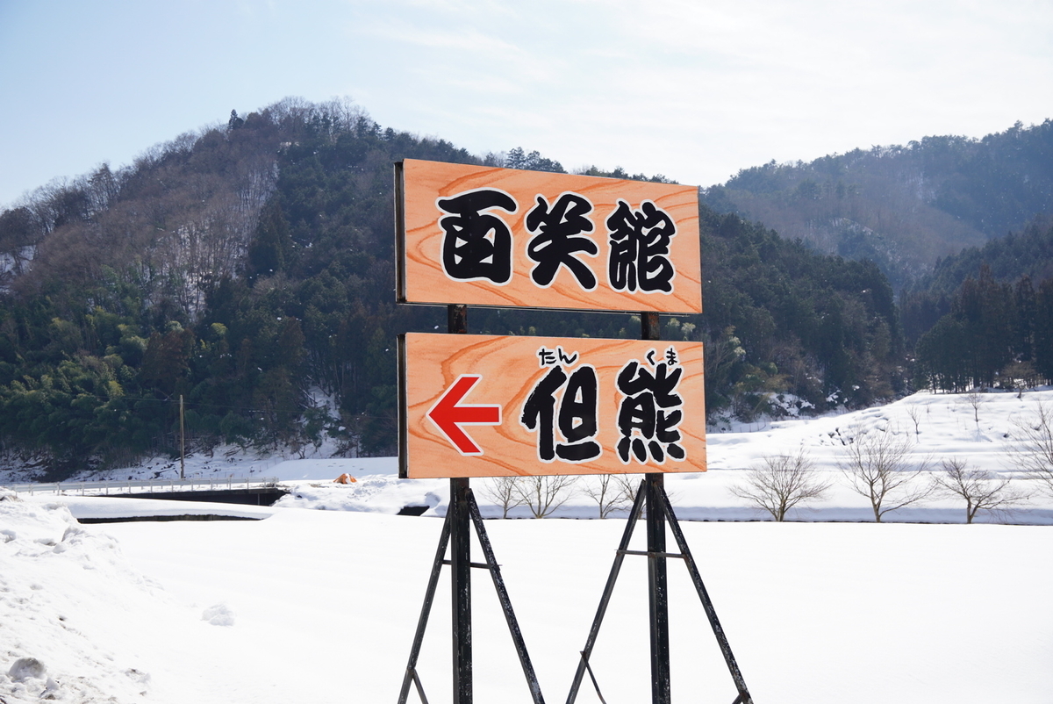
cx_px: 526
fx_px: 1273
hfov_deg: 44.9
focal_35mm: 44
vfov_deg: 30.9
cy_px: 352
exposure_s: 1/2000
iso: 100
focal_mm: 29
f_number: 3.2
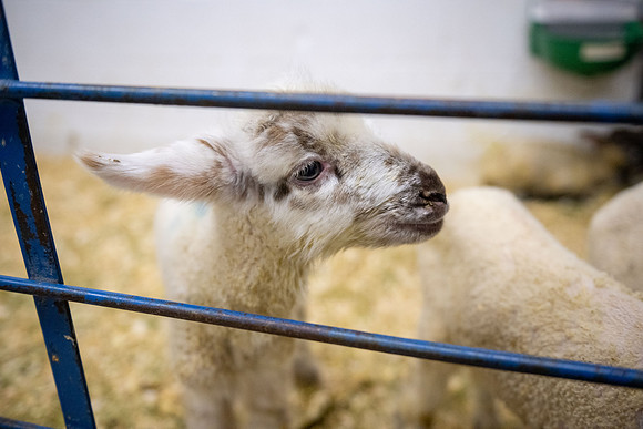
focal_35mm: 32
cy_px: 214
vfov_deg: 41.1
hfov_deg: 58.7
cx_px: 322
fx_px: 572
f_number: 2.8
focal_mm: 32
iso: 4000
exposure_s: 1/500
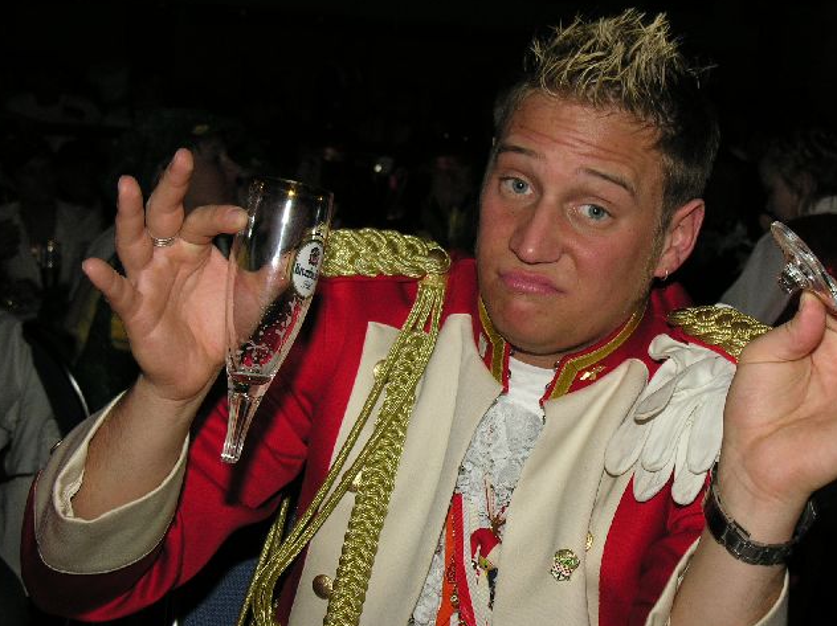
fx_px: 2005
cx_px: 526
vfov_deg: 17.8
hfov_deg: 23.5
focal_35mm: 83
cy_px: 304
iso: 100
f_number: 4
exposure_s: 1/60.1
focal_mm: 16.4
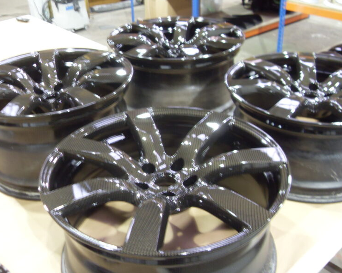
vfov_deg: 40.1
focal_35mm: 37
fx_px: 374
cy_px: 137
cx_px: 173
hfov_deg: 49.1
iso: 200
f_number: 2.8
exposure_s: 1/8
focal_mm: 6.3
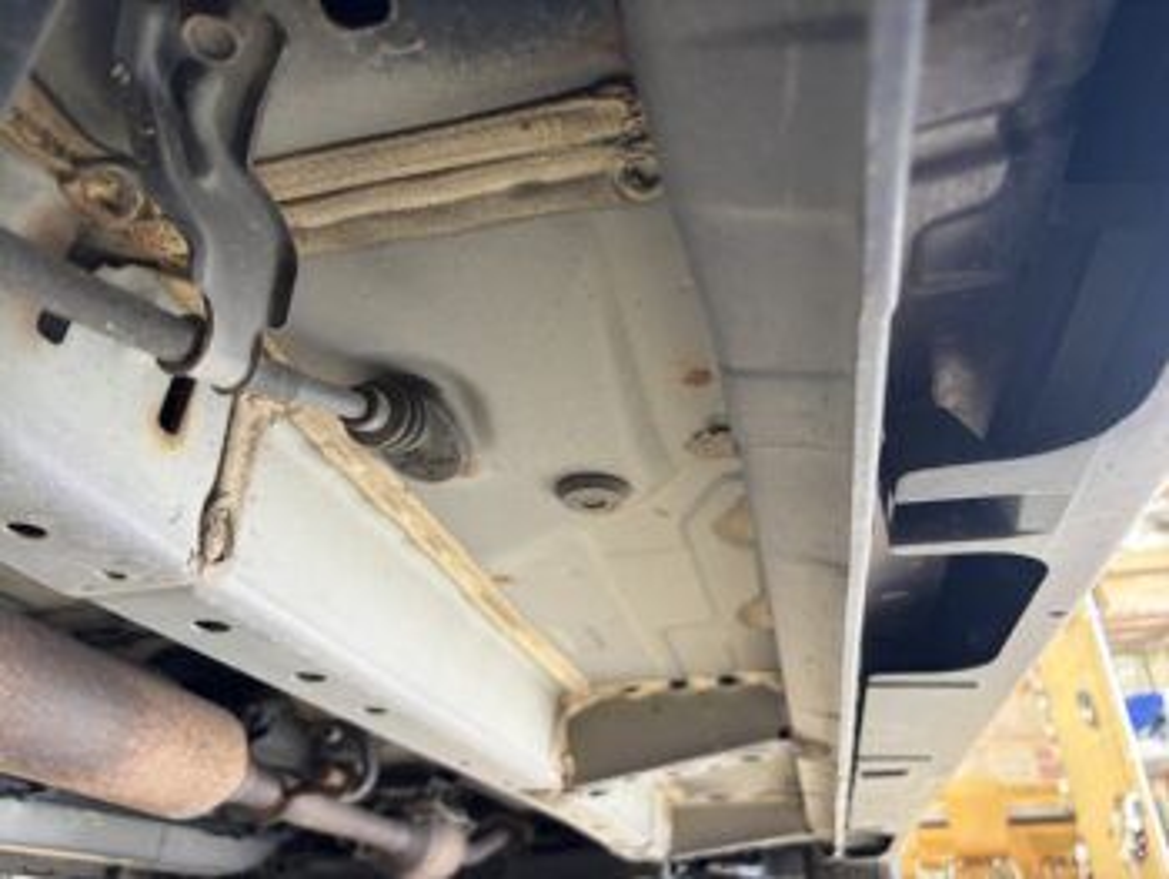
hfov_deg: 67.3
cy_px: 440
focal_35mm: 26
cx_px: 584
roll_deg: +1.1
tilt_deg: +28.9
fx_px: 879
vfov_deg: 53.1
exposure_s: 1/60
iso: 160
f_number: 1.6
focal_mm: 5.96
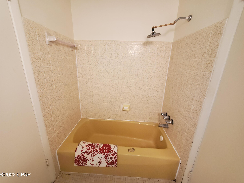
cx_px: 122
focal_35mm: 13
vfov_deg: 89.9
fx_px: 92
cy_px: 92
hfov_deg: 106.2
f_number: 2.2
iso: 500
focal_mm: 1.8
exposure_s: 1/30
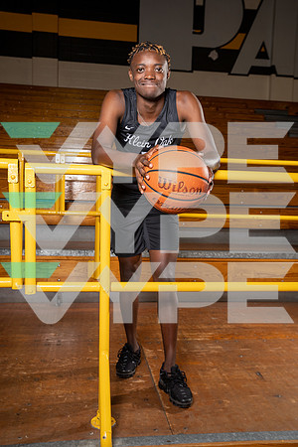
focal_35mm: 36
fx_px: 447
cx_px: 149
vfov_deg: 53.1
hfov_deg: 36.9
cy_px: 224
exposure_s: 1/200
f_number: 5.6
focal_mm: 36
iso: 320
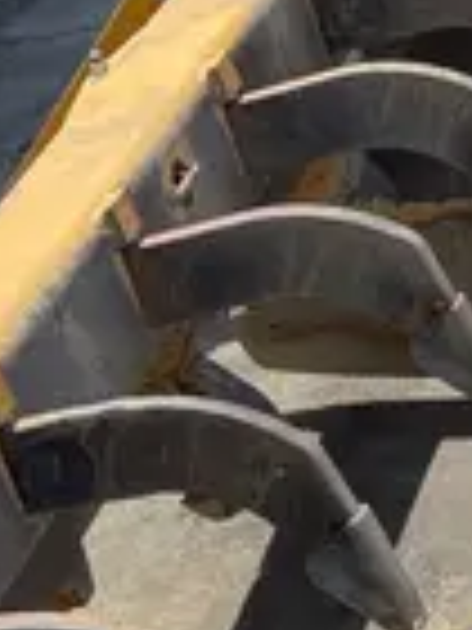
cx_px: 49
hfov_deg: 10.8
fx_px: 2473
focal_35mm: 136
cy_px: 1015
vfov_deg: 13.5
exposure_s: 1/1667
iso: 32
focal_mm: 4.2
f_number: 1.6
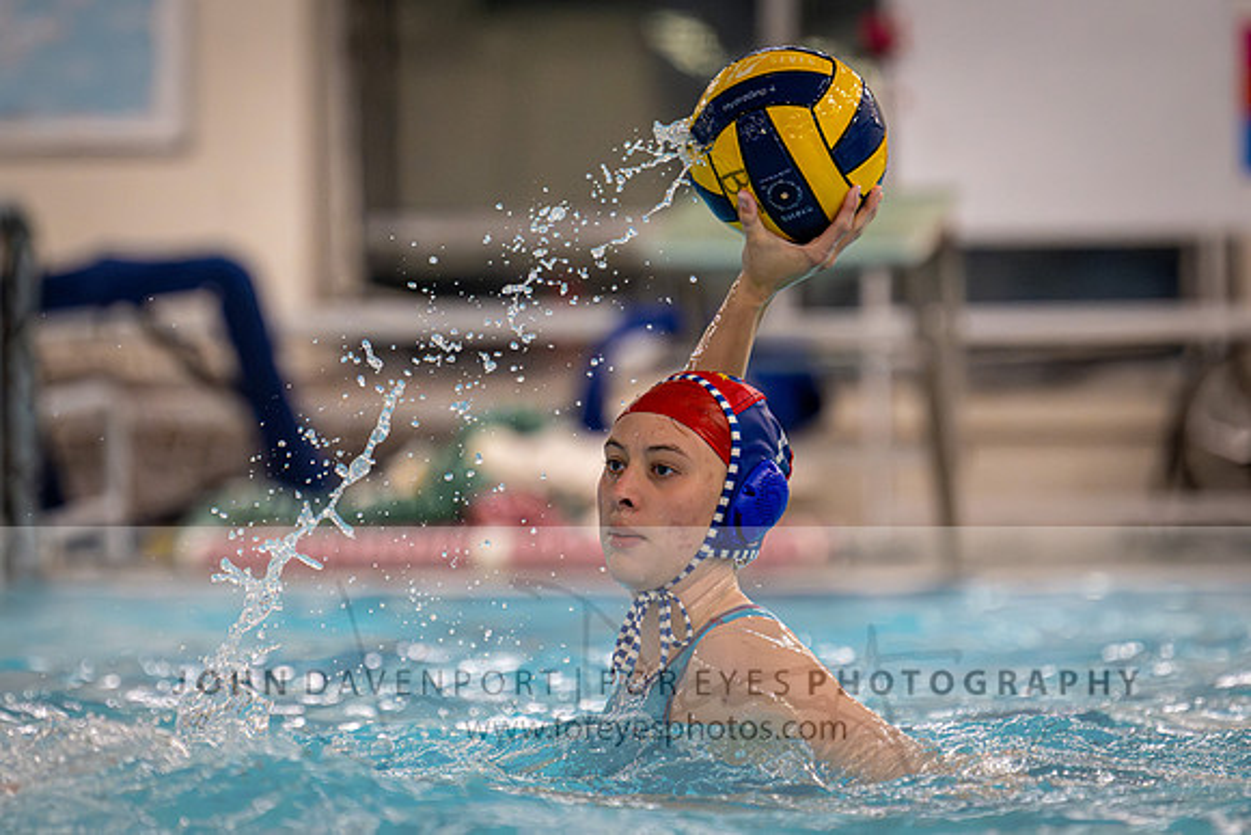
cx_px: 553
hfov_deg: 6.2
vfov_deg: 4.2
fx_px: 11471
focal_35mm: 330
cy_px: 433
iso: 11400
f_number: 4
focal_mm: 240
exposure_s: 1/1000
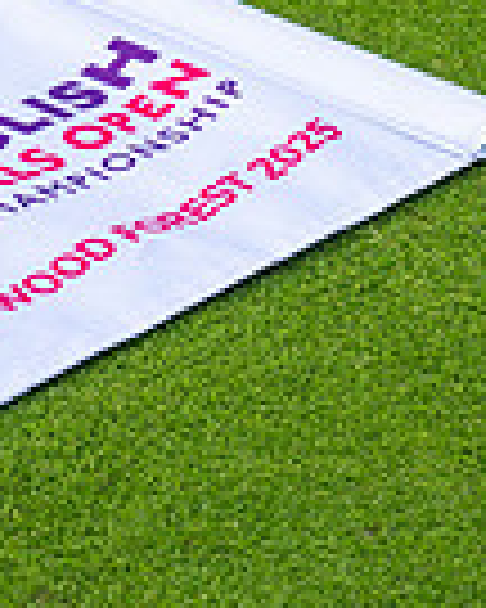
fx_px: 4855
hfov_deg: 5.7
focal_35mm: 270
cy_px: -333
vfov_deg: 7.0
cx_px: -176
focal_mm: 86
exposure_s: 1/800
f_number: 9
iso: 320
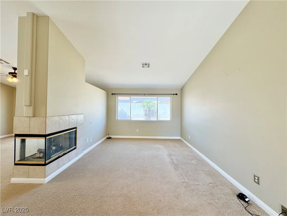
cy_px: 108
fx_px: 116
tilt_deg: +0.2
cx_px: 144
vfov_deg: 85.7
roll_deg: -0.8
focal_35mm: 14
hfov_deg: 102.1
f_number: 2.2
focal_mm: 2.22
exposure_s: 1/120
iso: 50
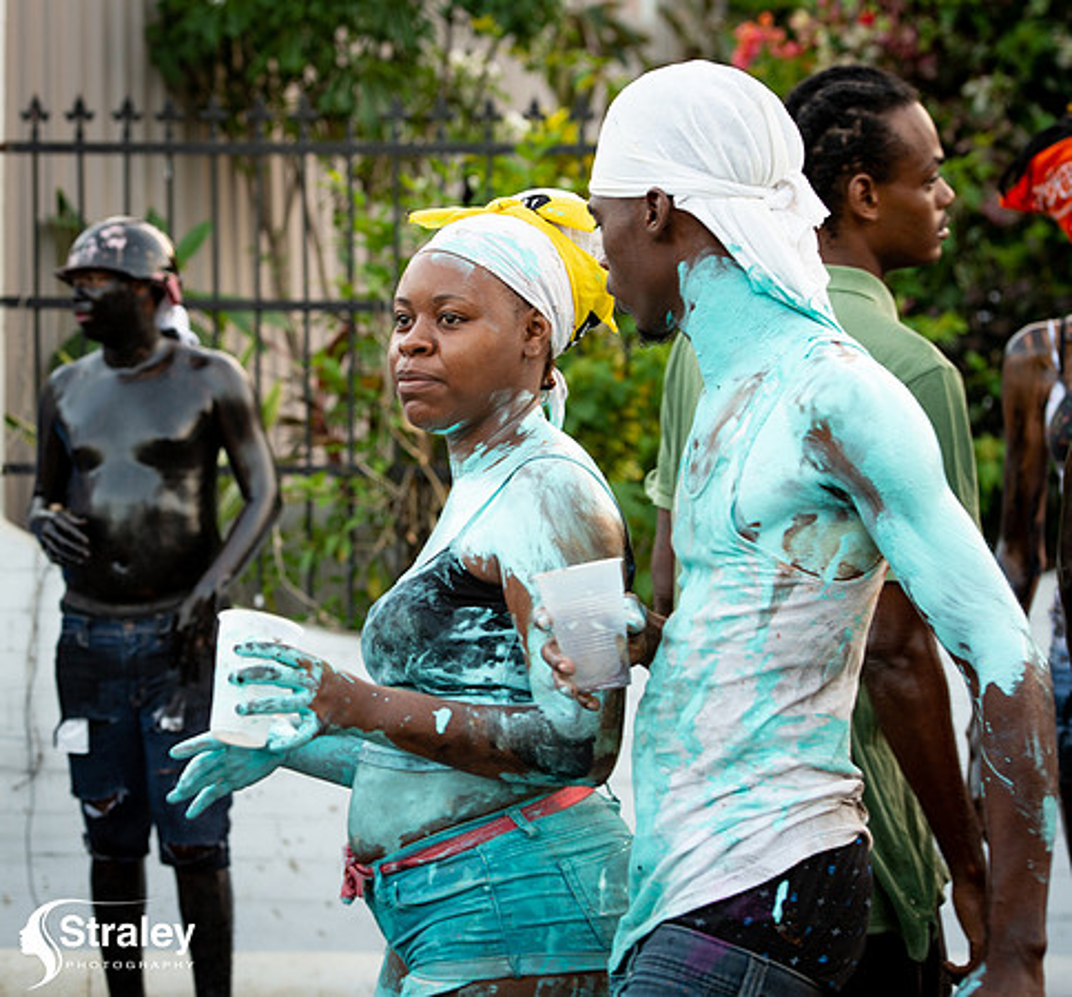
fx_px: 3823
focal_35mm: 113
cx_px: 324
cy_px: 498
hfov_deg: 15.9
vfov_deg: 14.9
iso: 640
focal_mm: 92
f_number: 5
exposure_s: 1/200
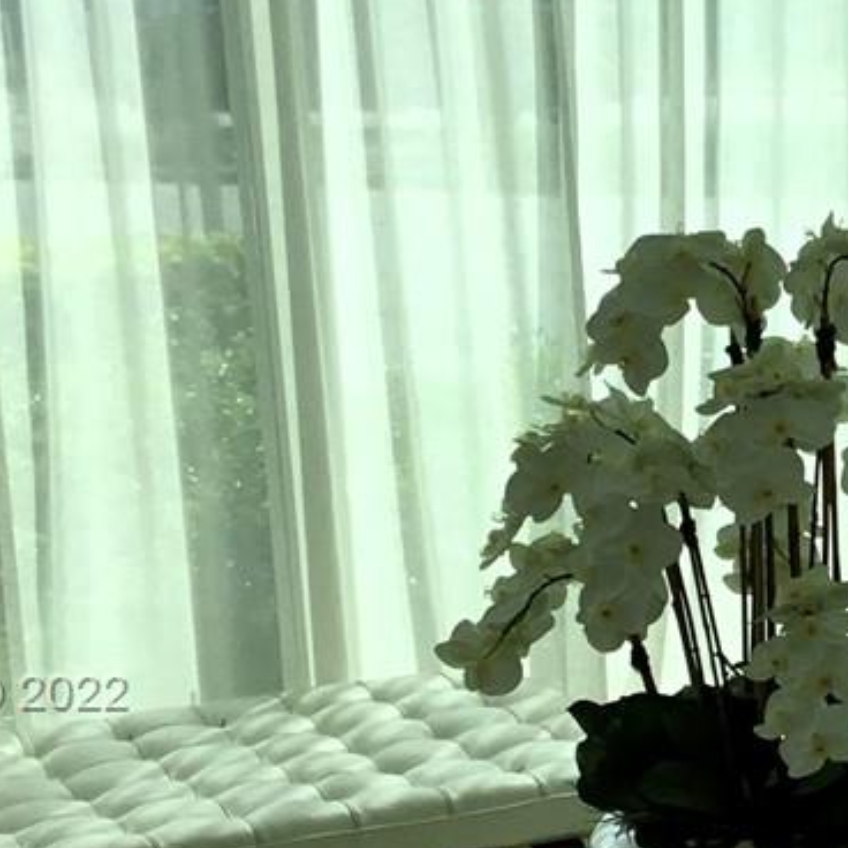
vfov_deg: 14.6
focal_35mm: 119
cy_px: 696
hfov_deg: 13.8
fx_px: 3298
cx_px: 1233
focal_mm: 3.3
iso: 25
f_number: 2.4
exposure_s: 1/519
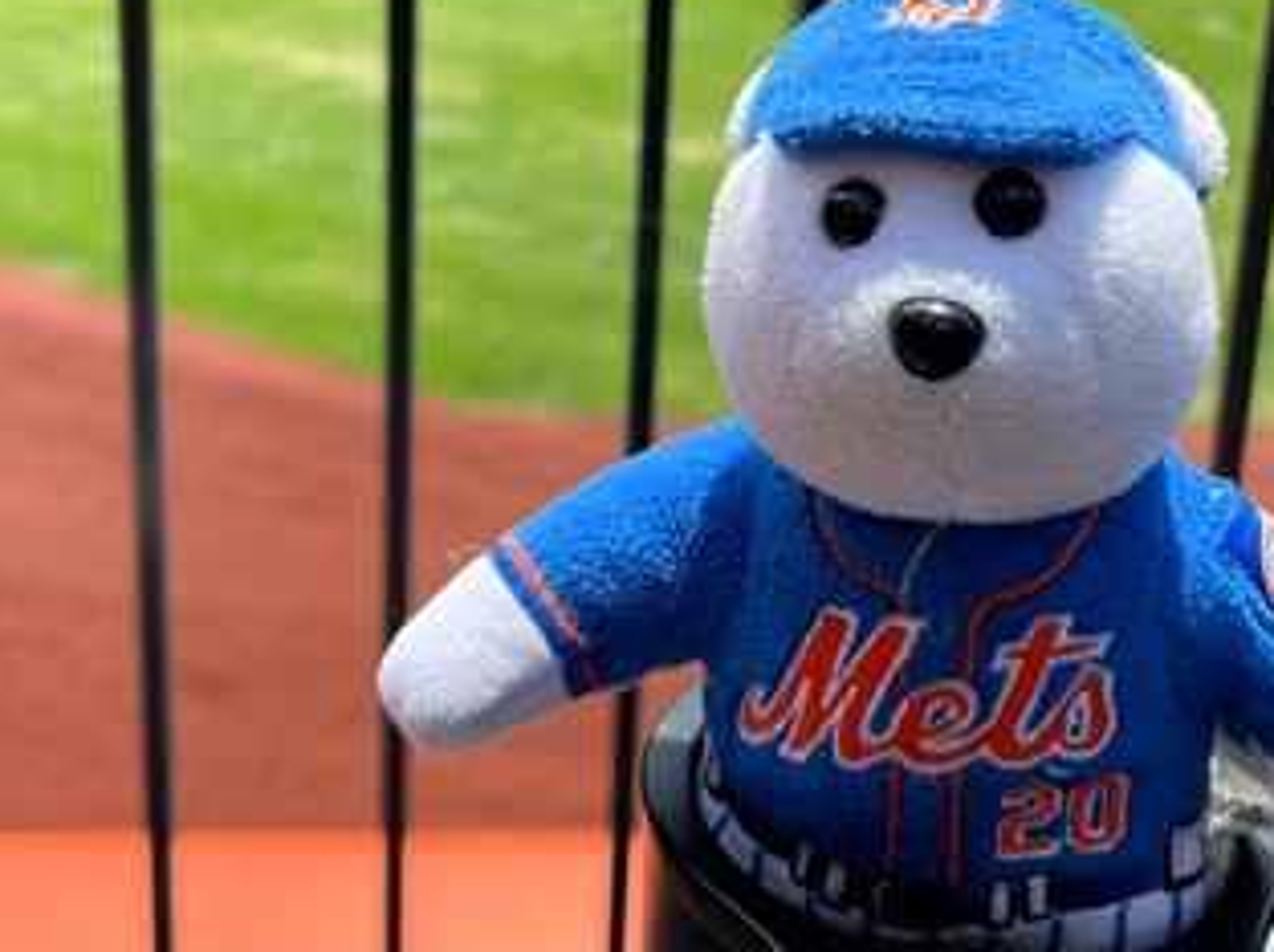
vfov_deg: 35.9
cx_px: 814
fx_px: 1470
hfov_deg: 46.3
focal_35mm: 40
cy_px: 511
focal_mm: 5.1
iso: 32
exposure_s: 1/1739
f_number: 1.6
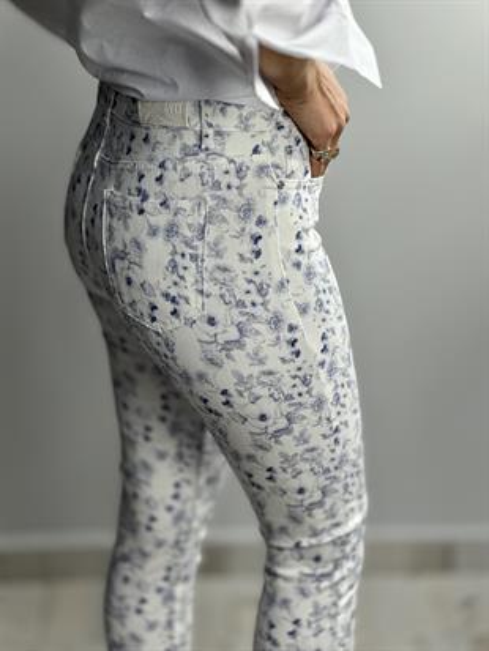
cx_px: 244
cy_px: 326
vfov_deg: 25.3
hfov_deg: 19.1
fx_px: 1450
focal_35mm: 77
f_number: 2.8
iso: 160
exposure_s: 1/100
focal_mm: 9
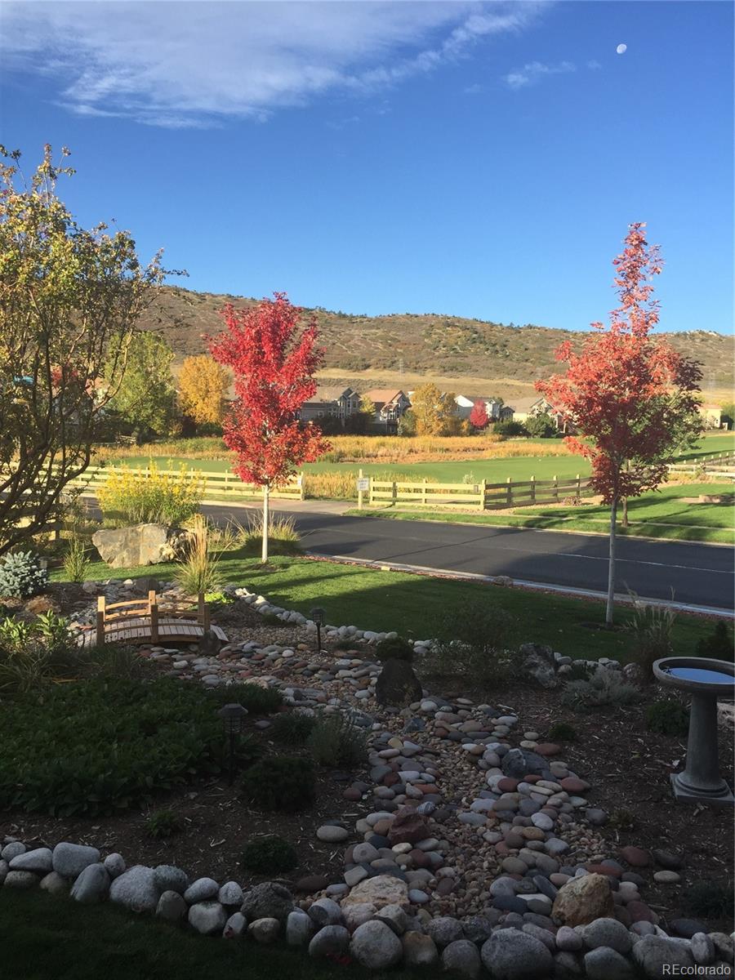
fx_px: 821
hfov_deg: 48.2
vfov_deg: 61.7
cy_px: 490
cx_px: 368
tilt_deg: -2.8
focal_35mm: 29
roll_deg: -1.9
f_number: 2.2
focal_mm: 4.15
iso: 32
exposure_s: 1/791
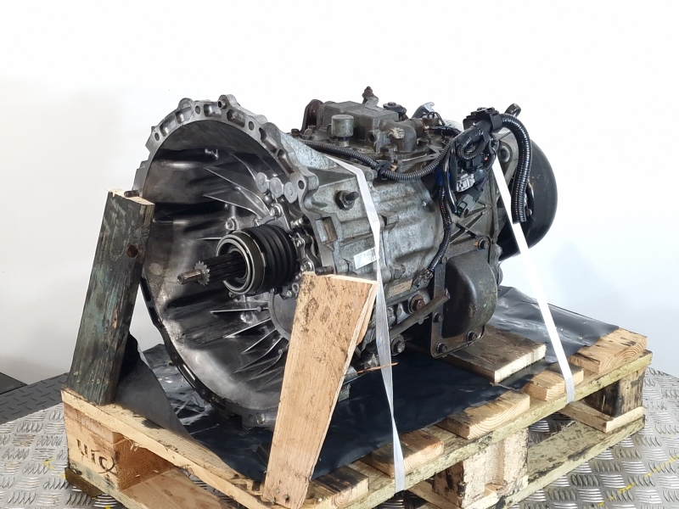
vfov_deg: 58.9
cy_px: 254
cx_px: 340
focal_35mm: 23
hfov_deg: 73.9
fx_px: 451
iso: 80
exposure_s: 1/50
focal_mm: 6.4
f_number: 1.8
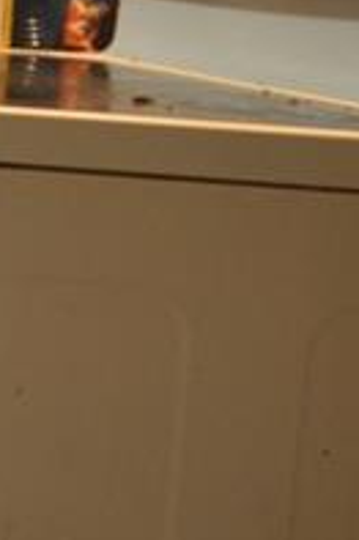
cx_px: -691
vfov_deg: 24.8
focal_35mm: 78
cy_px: -3
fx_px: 1169
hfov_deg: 11.3
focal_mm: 10
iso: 800
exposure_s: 1/20
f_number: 4
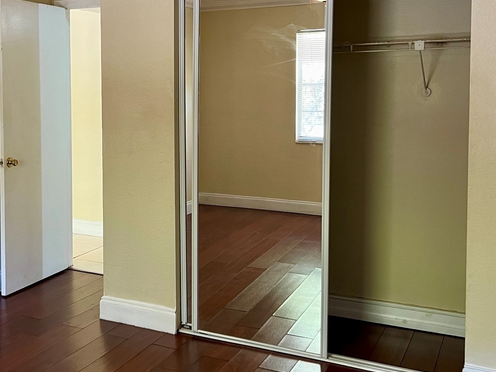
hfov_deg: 40.0
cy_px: 115
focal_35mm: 46
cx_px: 121
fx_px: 659
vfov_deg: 31.2
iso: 160
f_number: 1.5
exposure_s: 1/60
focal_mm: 5.7
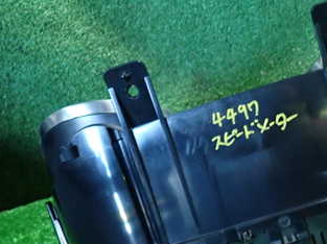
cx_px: 248
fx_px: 453
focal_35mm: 48
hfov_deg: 38.6
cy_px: 143
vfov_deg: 30.1
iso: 400
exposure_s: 1/30
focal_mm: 4.5
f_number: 2
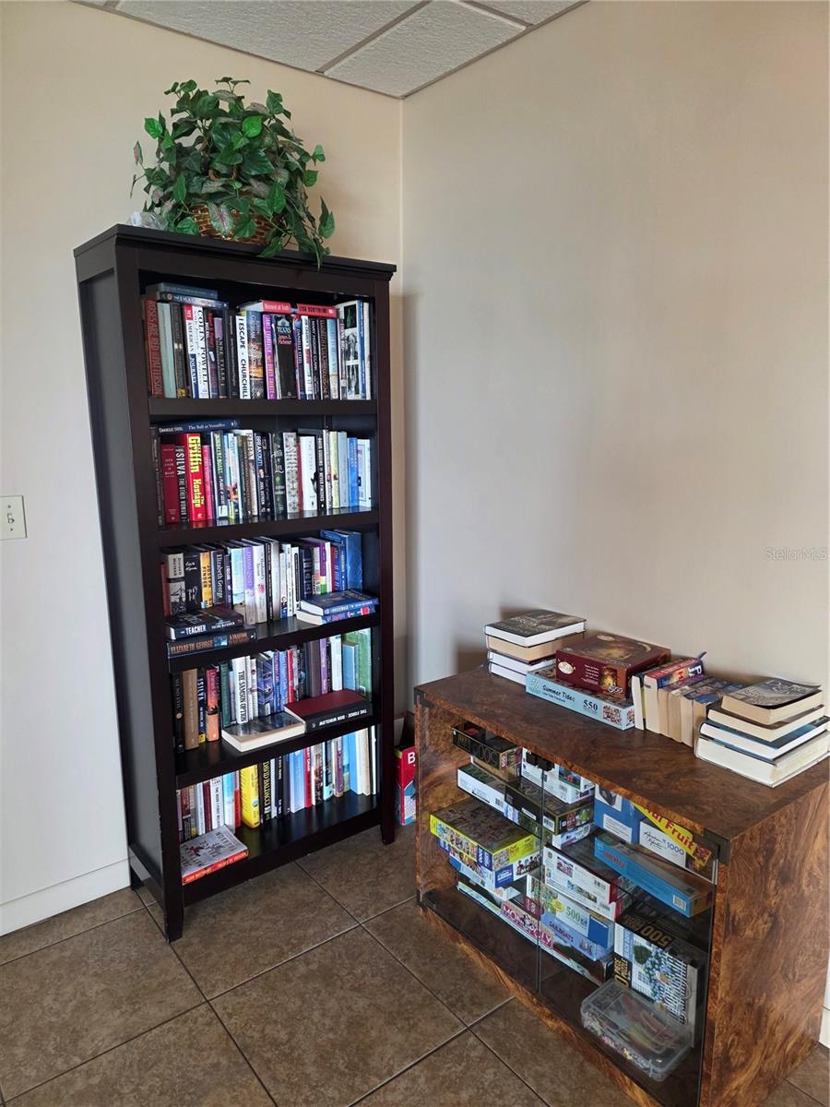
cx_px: 415
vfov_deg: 73.9
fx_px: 735
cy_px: 554
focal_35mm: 23
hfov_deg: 58.9
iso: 400
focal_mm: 6.3
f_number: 1.7
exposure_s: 1/120
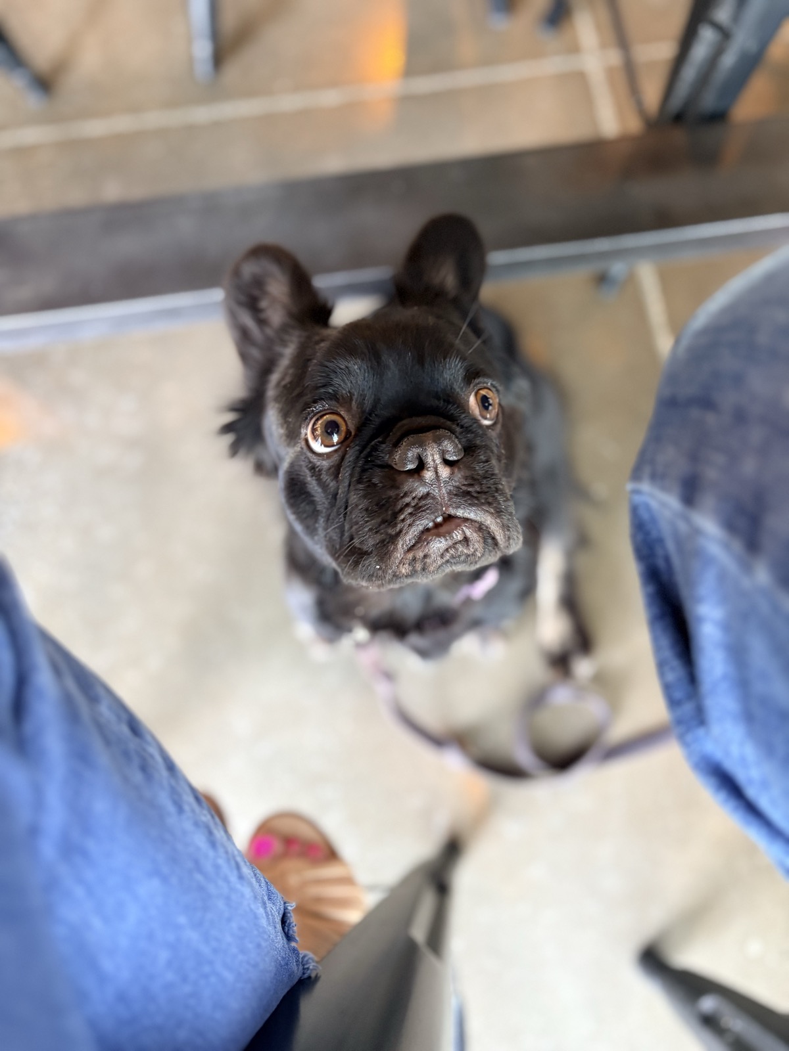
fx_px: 790
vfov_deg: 67.3
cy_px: 526
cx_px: 394
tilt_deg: -72.6
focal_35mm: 26
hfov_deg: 53.1
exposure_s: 1/60
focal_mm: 5.96
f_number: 1.6
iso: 400
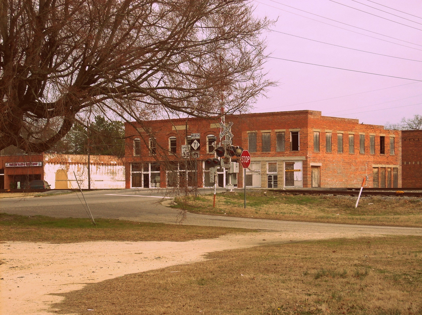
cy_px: 158
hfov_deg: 25.4
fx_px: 937
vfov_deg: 19.1
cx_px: 211
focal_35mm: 77
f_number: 4.2
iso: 64
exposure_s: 1/250
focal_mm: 12.8
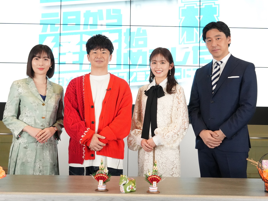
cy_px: 100
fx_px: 368
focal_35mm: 48
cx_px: 134
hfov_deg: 40.0
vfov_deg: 30.5
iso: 3200
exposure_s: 1/60
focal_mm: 29
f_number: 9
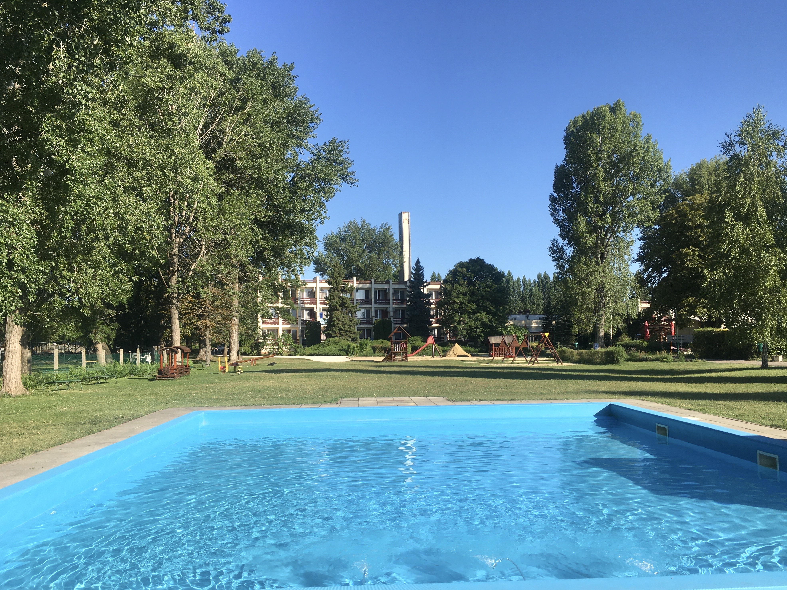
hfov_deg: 61.7
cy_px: 295
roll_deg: +0.2
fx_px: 659
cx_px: 394
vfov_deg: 48.2
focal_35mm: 29
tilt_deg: +1.9
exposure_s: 1/1115
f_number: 2.2
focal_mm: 4.15
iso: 25
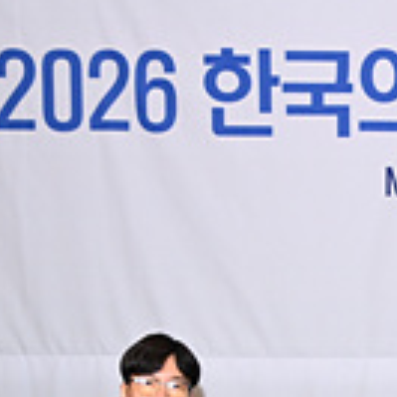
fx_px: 1907
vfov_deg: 11.5
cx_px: 672
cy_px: 543
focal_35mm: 147
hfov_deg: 11.2
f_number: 5.6
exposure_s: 1/125
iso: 1000
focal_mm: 36
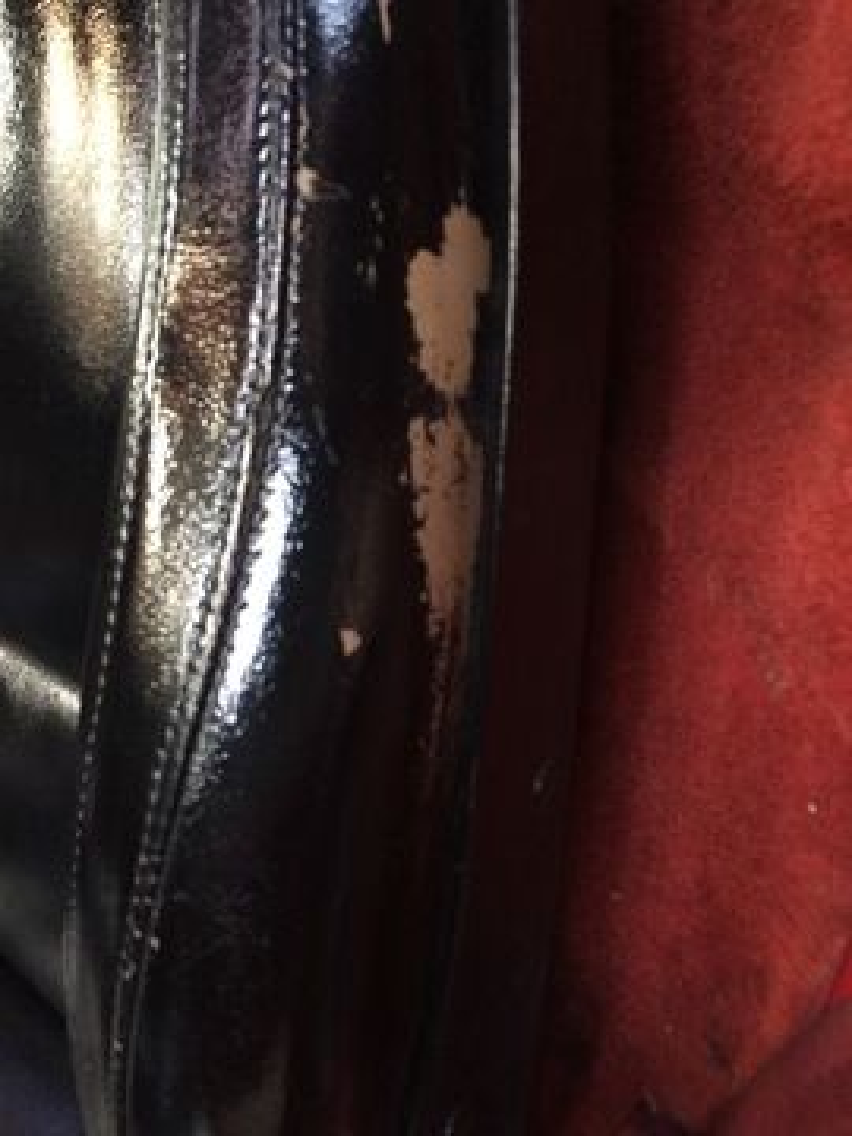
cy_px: 568
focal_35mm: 29
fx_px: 952
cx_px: 426
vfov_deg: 61.7
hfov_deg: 48.2
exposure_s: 1/15
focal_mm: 4.15
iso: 320
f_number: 2.2
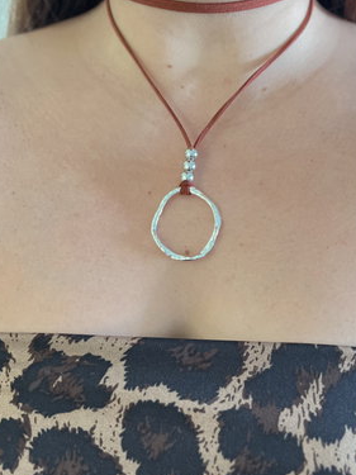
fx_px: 508
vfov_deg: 50.2
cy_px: 234
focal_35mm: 37
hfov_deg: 38.6
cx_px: 195
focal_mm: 5.1
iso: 640
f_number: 1.6
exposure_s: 1/34
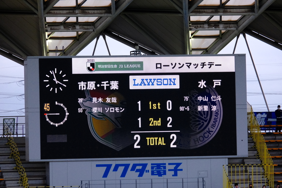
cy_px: 94
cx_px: 141
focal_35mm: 345
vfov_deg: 4.0
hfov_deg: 6.0
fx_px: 2703
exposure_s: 1/680
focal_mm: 230
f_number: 6.7
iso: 3200
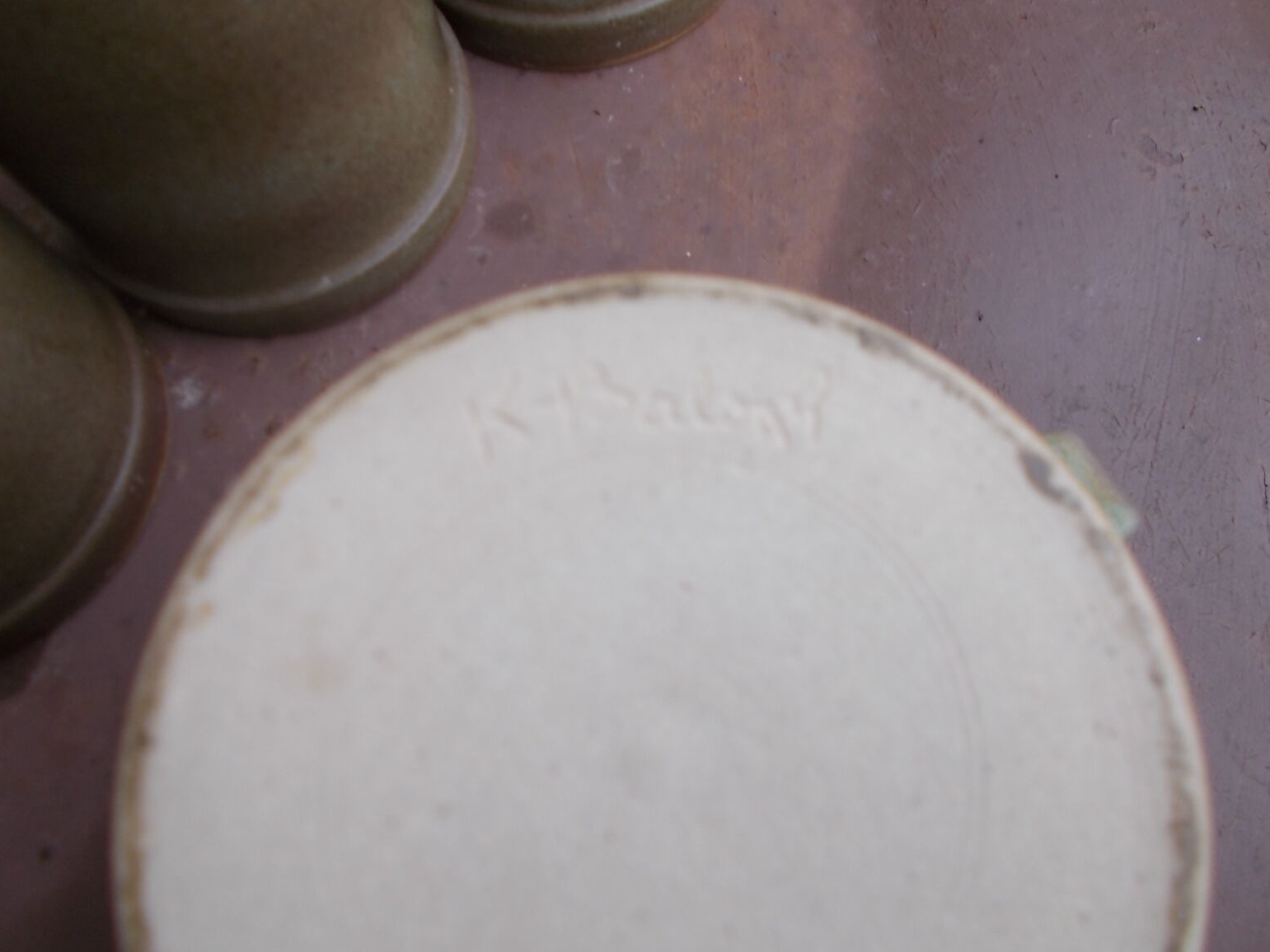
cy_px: 480
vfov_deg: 51.4
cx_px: 656
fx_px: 991
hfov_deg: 65.3
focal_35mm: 27
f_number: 3.2
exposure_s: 1/25
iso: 100
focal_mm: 4.6
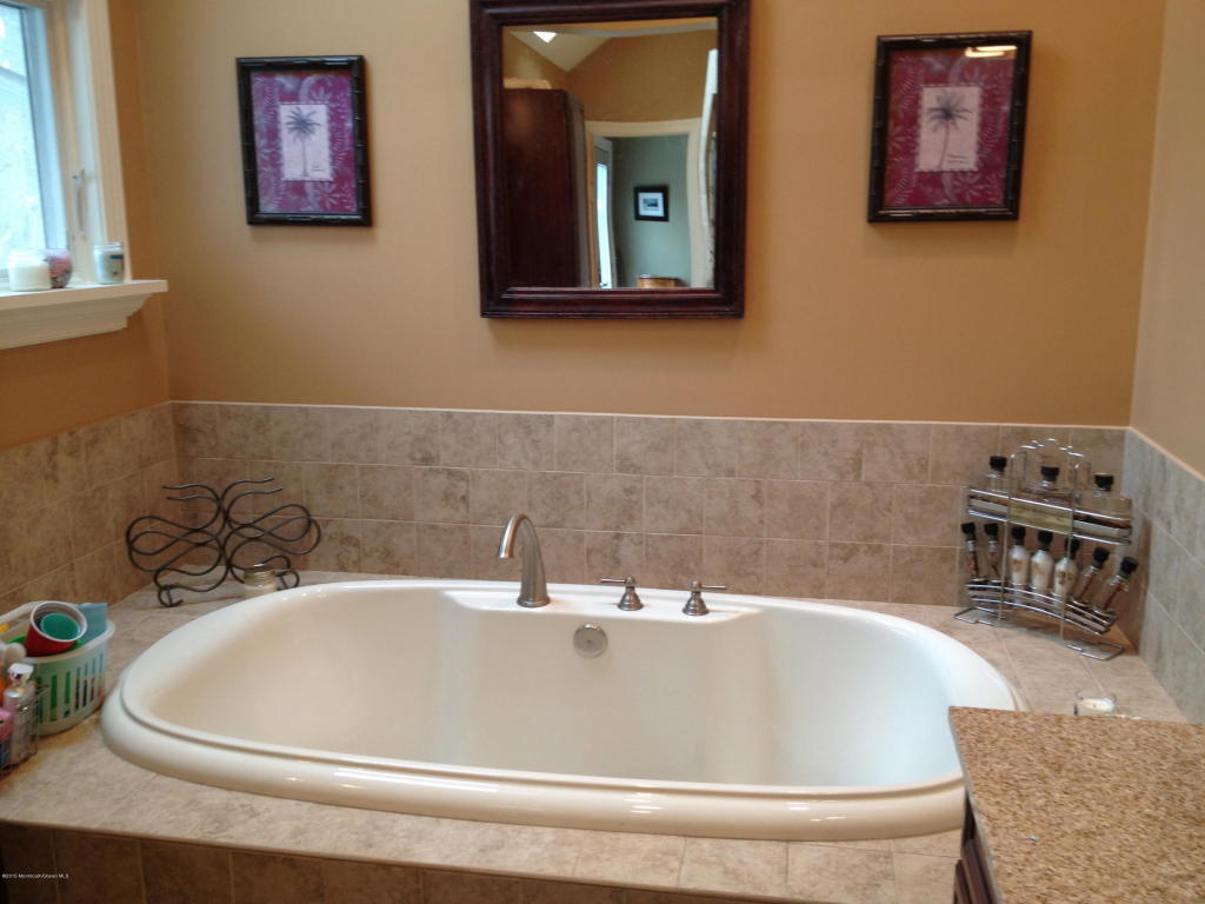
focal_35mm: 35
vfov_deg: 40.7
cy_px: 452
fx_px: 1218
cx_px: 602
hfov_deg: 52.6
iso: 50
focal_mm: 4.28
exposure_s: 1/24
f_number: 2.4
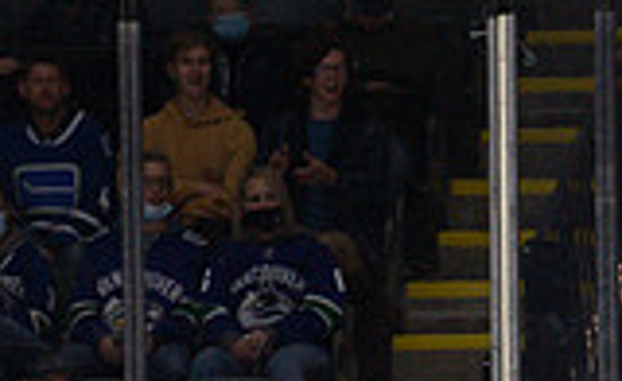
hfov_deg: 2.0
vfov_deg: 1.2
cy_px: 573
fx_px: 17868
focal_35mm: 1060
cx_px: 701
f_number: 2.8
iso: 2000
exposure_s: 1/1000
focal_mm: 200
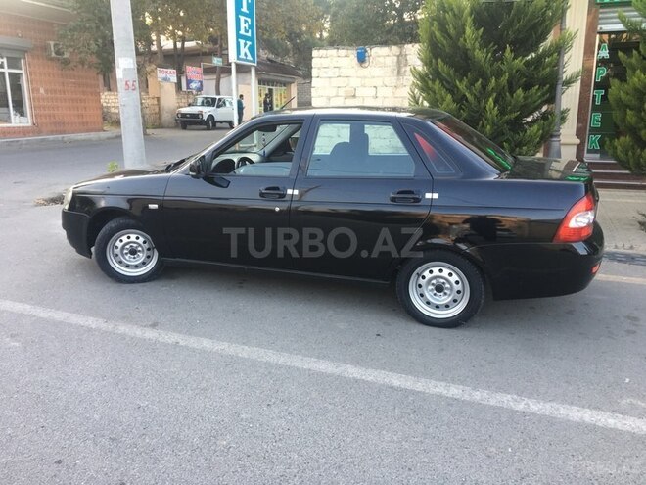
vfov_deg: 48.2
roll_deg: -0.8
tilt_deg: -11.3
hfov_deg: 61.7
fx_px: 541
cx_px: 323
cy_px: 242
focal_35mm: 29
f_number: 2.2
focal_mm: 4.15
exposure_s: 1/100
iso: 40
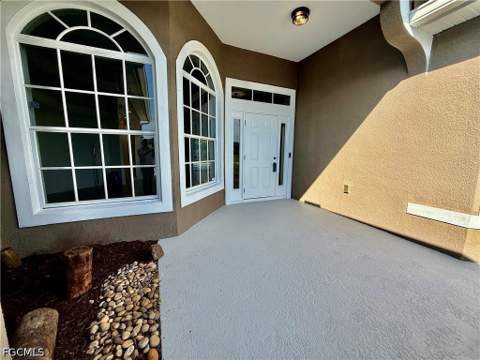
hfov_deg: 102.1
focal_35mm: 14
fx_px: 194
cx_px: 240
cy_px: 180
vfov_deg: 85.7
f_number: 2.2
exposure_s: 1/631
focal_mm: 2.22
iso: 50
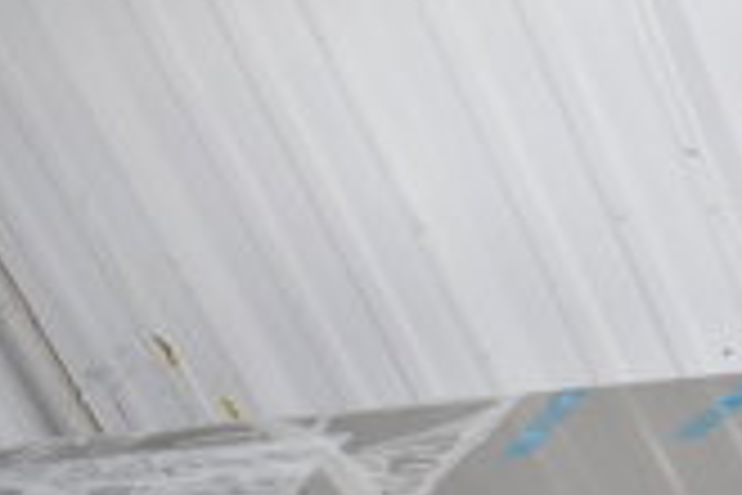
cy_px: 628
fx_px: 2061
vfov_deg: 13.2
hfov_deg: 18.0
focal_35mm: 100
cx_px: 1142
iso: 560
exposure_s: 1/30
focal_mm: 18
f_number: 3.5
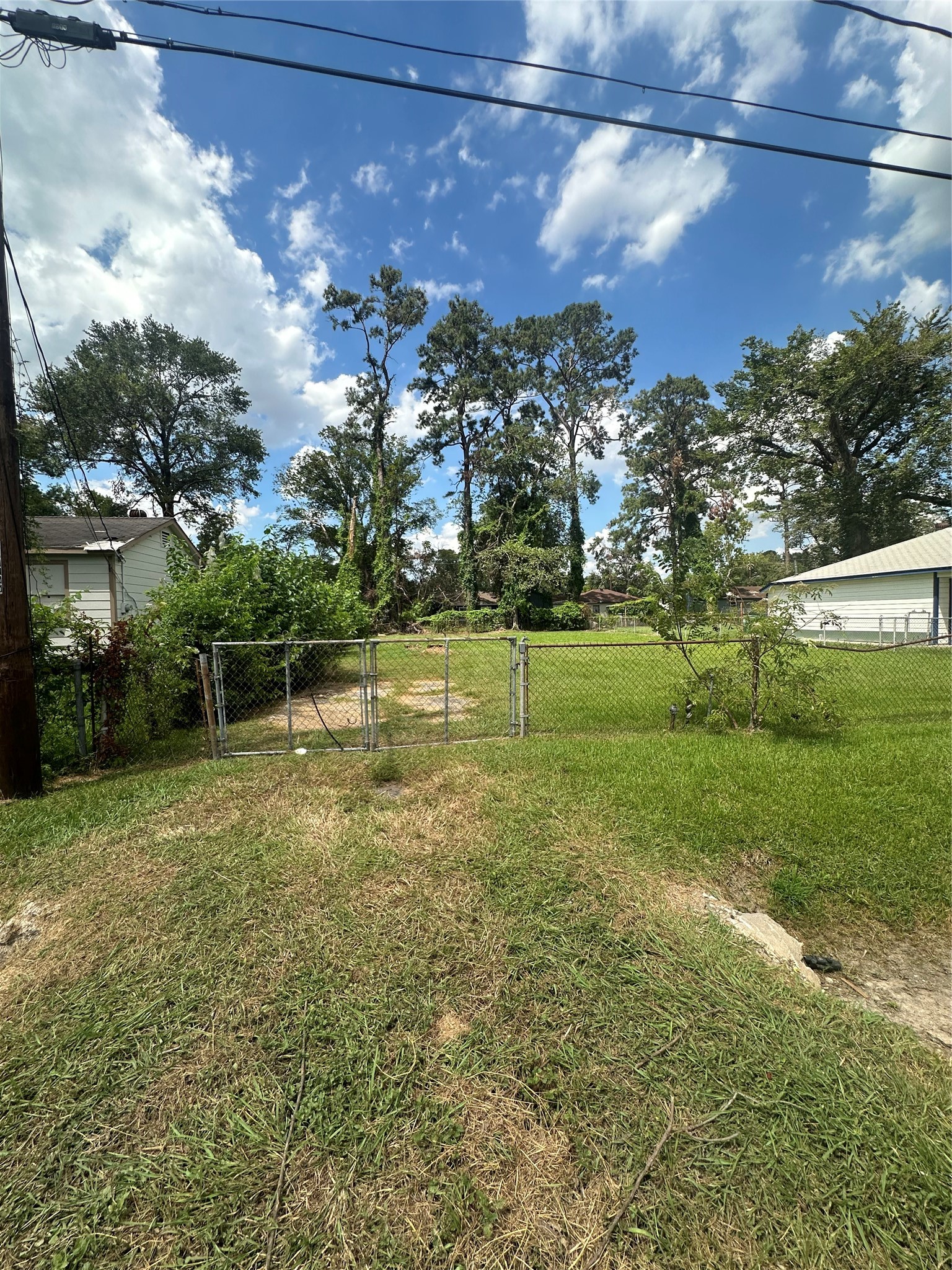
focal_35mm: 14
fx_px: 513
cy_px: 635
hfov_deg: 85.7
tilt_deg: -1.0
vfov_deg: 102.1
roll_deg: +0.7
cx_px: 476
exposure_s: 1/1304
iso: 50
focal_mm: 2.22
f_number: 2.2
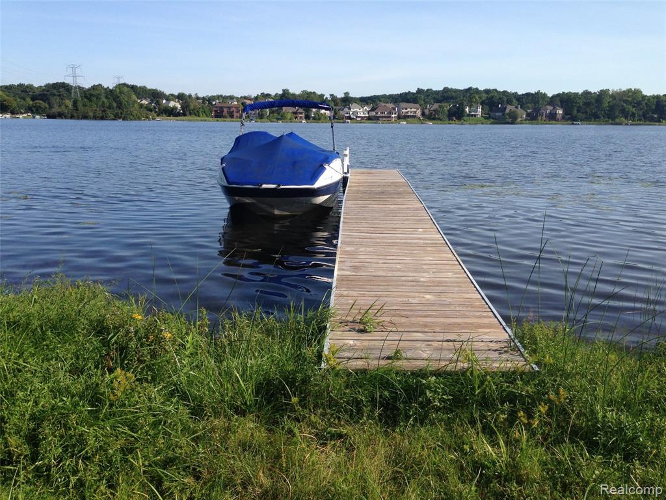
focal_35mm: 33
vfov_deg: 42.9
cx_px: 333
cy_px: 250
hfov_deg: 55.4
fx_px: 635
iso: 50
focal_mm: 4.12
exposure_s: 1/1466
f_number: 2.4
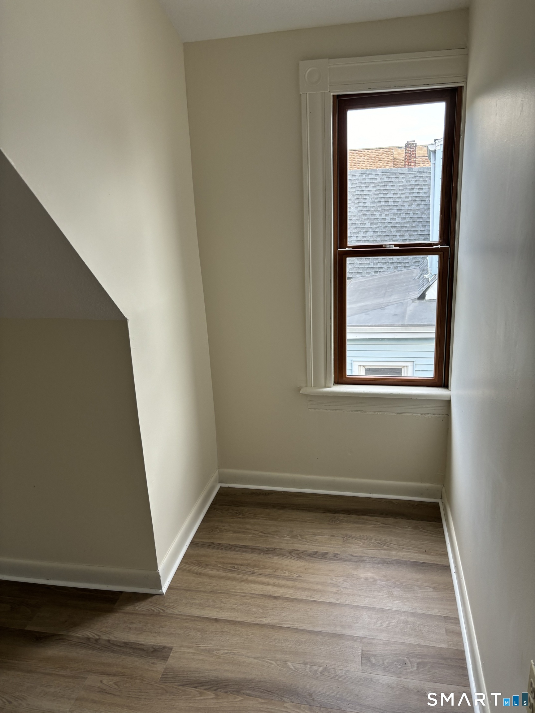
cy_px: 356
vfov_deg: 67.3
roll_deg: +2.9
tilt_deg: -12.6
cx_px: 268
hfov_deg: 53.1
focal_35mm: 26
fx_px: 536
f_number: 1.6
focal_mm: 5.96
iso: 64
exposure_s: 1/121
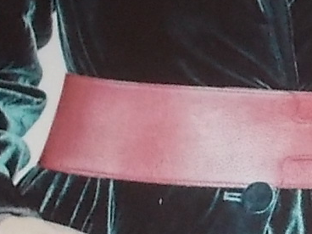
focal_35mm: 179
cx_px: 599
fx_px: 1613
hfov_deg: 10.3
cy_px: 120
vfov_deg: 8.3
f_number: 3.3
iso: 200
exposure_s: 1/30
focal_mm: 4.1
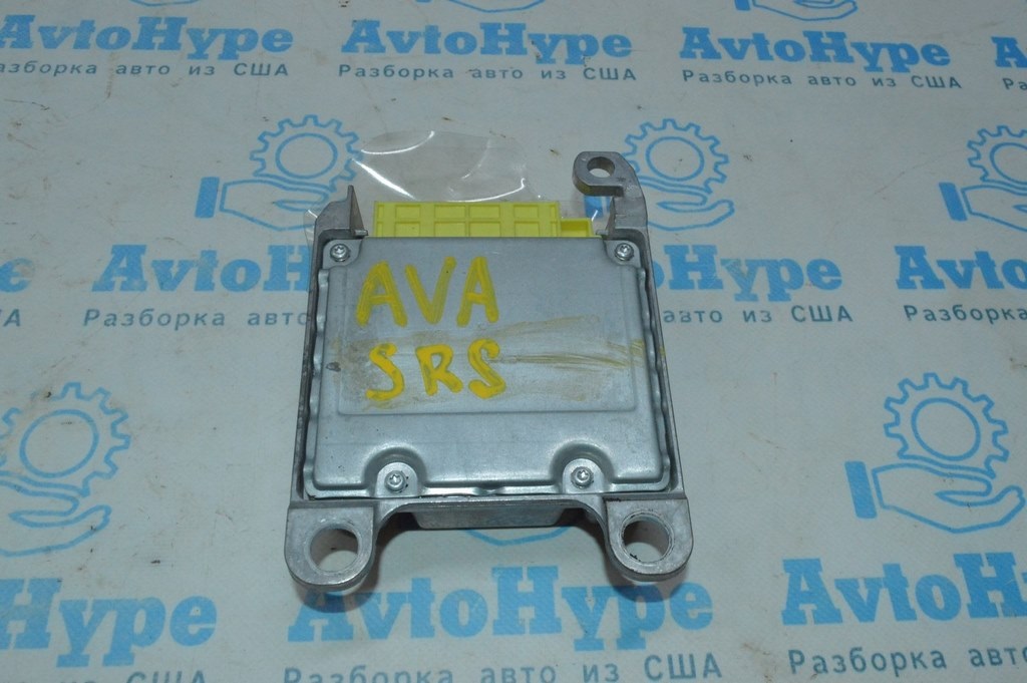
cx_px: 514
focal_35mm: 33
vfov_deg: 39.9
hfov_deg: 57.3
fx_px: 941
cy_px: 342
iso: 3600
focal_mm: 22
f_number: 16
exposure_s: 1/200
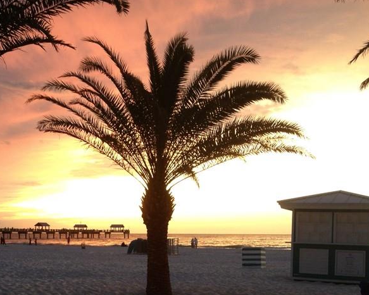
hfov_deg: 31.1
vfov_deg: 25.0
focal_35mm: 60
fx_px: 655
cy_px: 232
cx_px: 114
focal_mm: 4.28
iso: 80
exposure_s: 1/40
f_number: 2.4
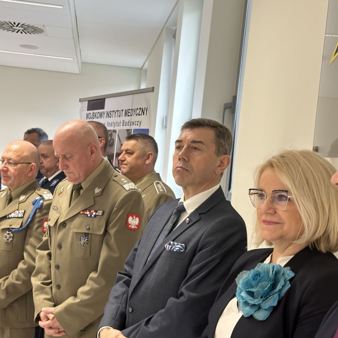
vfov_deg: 30.0
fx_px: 630
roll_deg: -5.8
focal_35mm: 57
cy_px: 169
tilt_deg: -1.2
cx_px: 124
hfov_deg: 29.9
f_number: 1.78
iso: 80
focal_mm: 6.86
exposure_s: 1/50
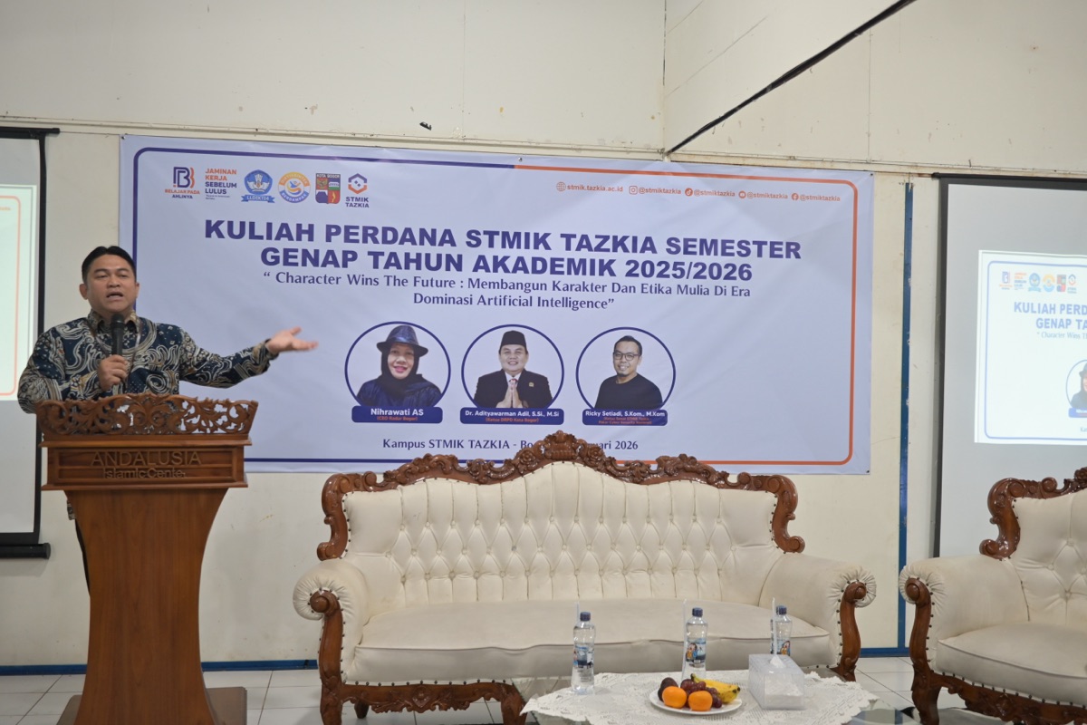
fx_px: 1087
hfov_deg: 53.1
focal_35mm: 36
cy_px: 362
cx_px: 544
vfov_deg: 36.9
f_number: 2
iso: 400
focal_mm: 24
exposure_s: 1/125
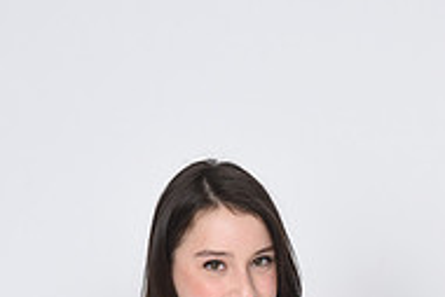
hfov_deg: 15.1
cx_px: 398
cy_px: 410
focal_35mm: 134
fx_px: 1658
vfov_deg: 10.0
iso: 160
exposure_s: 1/125
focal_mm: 44
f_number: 8
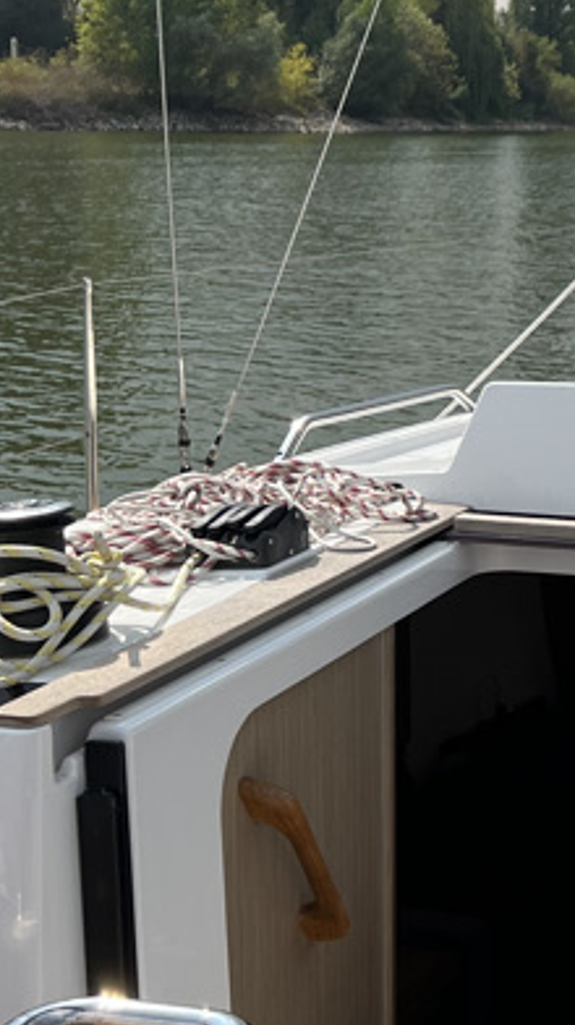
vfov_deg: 28.5
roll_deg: -0.7
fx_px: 2009
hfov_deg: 15.3
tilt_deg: -8.9
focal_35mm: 74
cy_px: 403
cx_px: 795
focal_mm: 5.7
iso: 50
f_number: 1.5
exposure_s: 1/5587
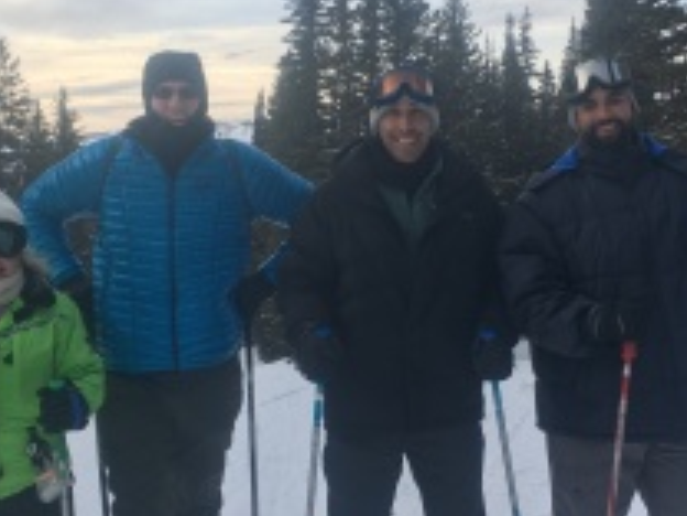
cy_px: 261
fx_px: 1012
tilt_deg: -6.6
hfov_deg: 37.5
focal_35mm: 51
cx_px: 380
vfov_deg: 28.6
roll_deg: +1.1
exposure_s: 1/120
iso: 25
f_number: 2.2
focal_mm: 4.15
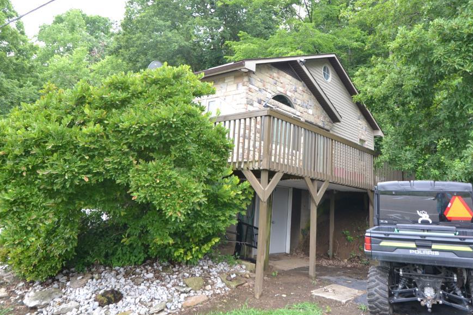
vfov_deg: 48.8
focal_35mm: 26
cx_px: 269
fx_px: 342
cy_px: 106
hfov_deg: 69.1
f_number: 5.6
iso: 220
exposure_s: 1/125
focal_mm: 10
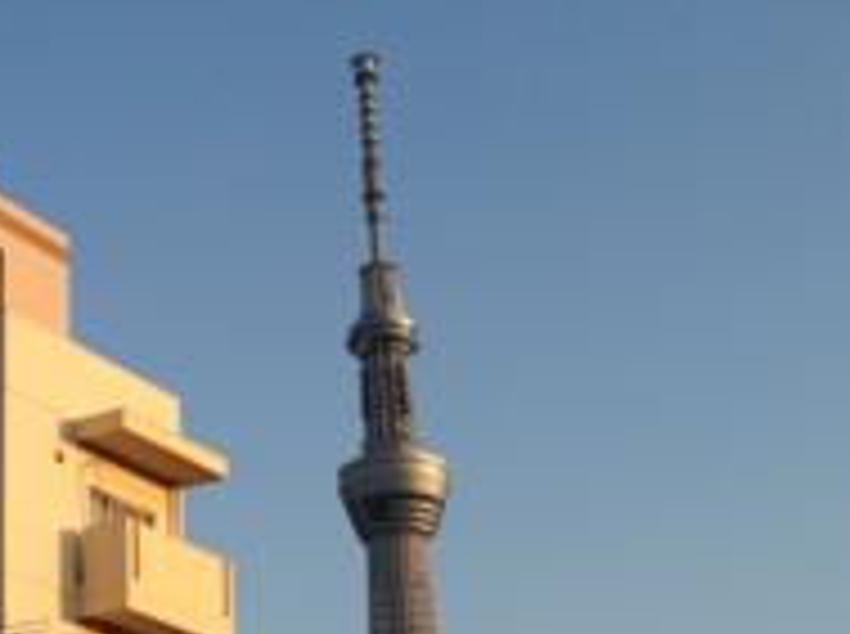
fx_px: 2059
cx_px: -94
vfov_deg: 17.4
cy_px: 445
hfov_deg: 22.0
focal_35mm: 84
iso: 50
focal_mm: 4.13
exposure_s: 1/903
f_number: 2.4
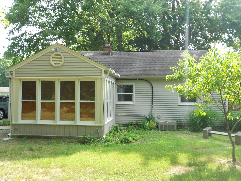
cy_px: 90
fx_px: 223
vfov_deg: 44.2
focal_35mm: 32
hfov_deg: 56.8
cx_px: 120
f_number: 3.6
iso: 80
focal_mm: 5.8
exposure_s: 1/100
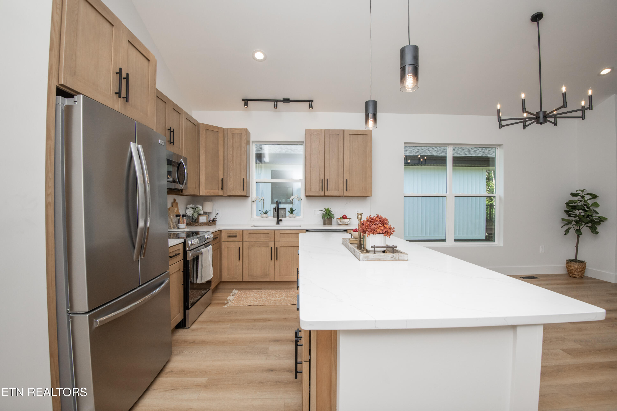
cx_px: 308
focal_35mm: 16
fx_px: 274
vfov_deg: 73.7
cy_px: 206
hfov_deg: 96.7
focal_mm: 16
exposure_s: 1/250
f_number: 9
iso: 400
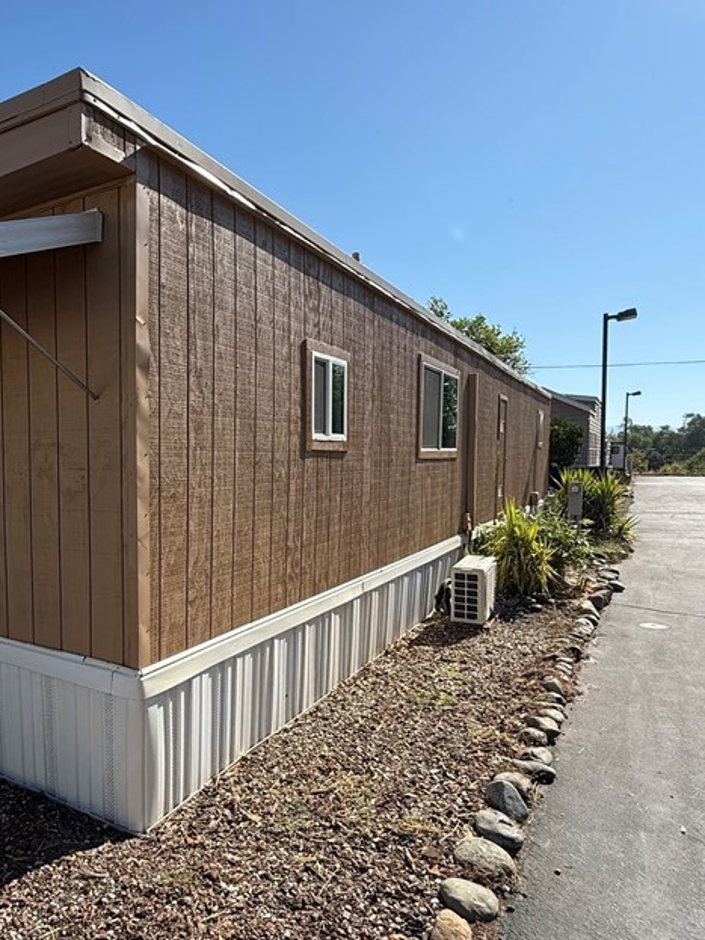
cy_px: 502
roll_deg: -0.2
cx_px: 219
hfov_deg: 57.2
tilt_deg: -3.9
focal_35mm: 23
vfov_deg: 73.8
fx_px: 625
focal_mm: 2.22
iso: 50
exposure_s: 1/1613
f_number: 2.2
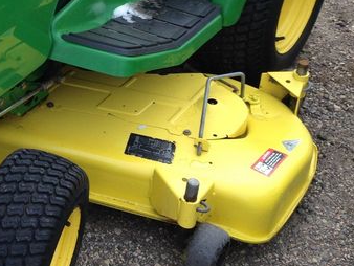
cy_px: -8
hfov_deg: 23.8
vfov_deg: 18.4
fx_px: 798
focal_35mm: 78
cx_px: -10
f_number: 2.4
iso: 50
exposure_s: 1/153
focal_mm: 4.12
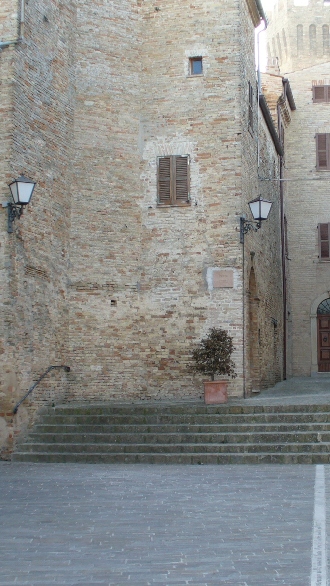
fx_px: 840
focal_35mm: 54
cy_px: 293
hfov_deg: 22.1
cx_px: 230
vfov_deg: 38.5
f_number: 2.8
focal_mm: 6.1
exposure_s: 1/125
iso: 80
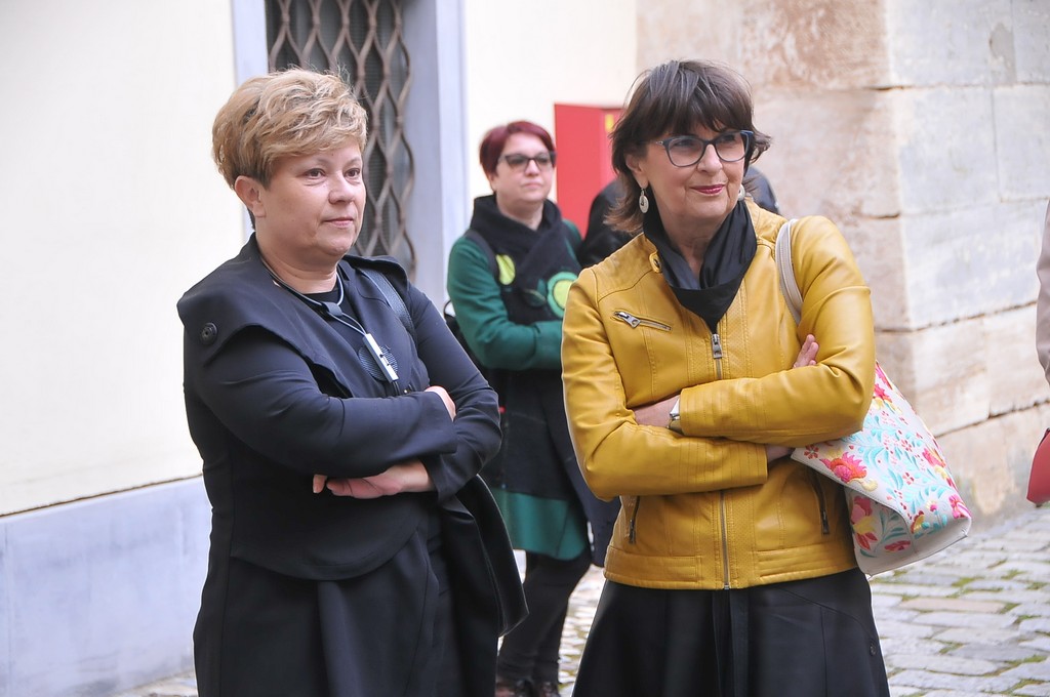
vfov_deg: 13.0
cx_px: 525
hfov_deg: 19.5
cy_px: 348
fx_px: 3059
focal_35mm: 105
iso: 800
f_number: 5
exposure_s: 1/50
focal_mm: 70
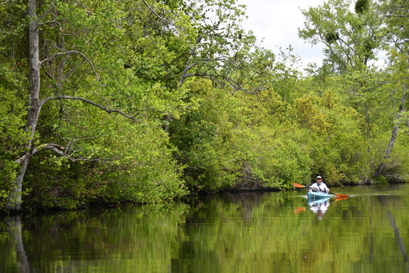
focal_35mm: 129
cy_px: 136
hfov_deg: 15.9
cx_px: 204
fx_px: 1465
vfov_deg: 10.6
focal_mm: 86
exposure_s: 1/1250
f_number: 5.3
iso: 1000
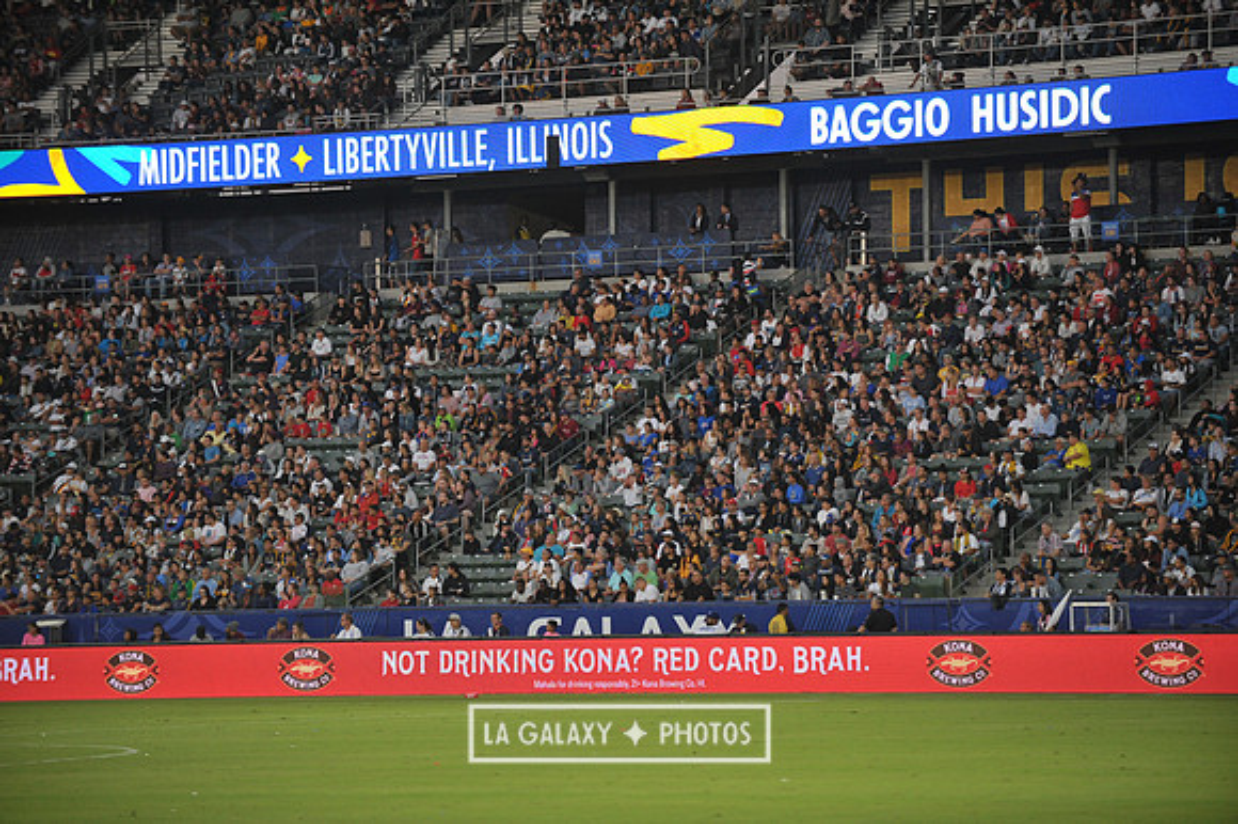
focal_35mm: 155
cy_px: 412
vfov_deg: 8.8
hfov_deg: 13.3
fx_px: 5327
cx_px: 619
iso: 1250
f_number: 2.8
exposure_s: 1/1000
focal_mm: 155
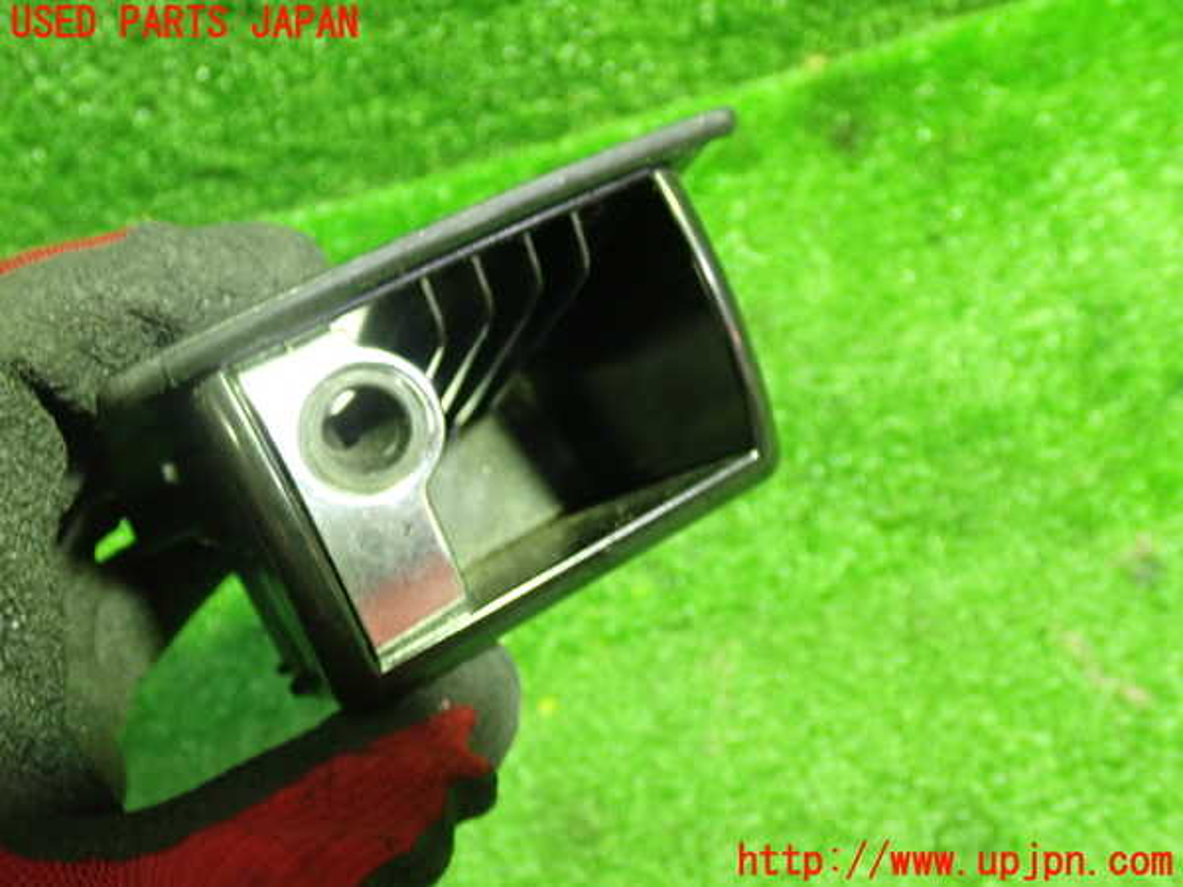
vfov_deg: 39.7
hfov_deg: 51.4
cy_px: 444
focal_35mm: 36
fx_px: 1230
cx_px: 592
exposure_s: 1/25
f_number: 2.5
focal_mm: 6.37
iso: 800
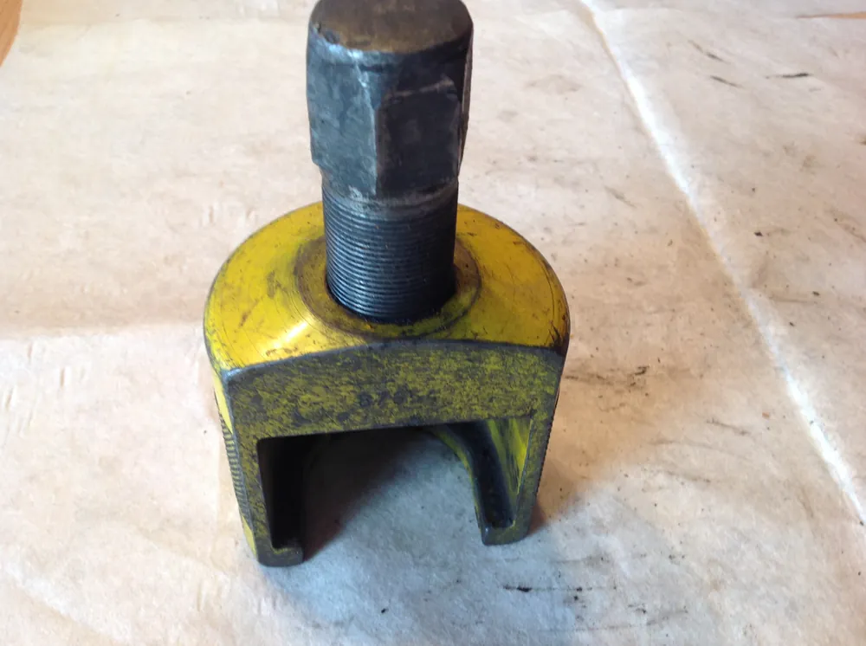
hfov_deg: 52.7
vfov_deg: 40.6
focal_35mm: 35
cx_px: 433
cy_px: 323
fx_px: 874
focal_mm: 4.28
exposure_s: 1/17
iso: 50
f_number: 2.4
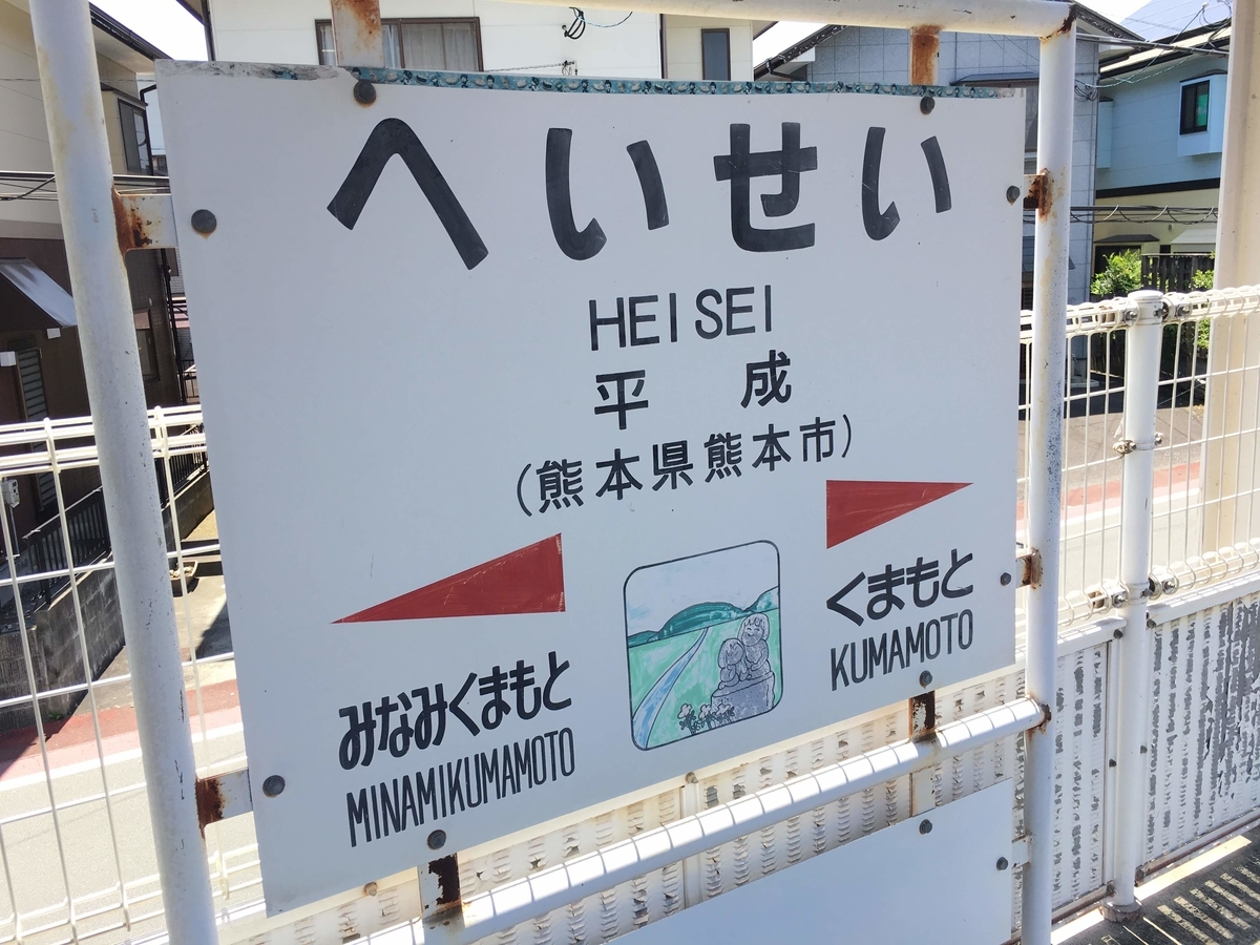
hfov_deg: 61.7
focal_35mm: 29
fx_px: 1056
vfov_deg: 48.2
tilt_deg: -11.4
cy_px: 472
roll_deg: +2.7
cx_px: 630
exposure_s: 1/475
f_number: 2.2
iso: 25
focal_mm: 4.15
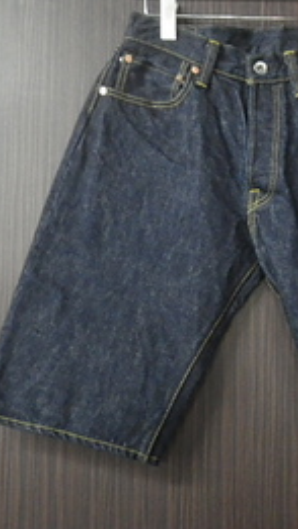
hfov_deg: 28.1
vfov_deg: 49.4
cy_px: 264
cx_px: 262
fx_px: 575
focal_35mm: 41
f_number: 3.5
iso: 800
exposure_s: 1/20
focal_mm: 5
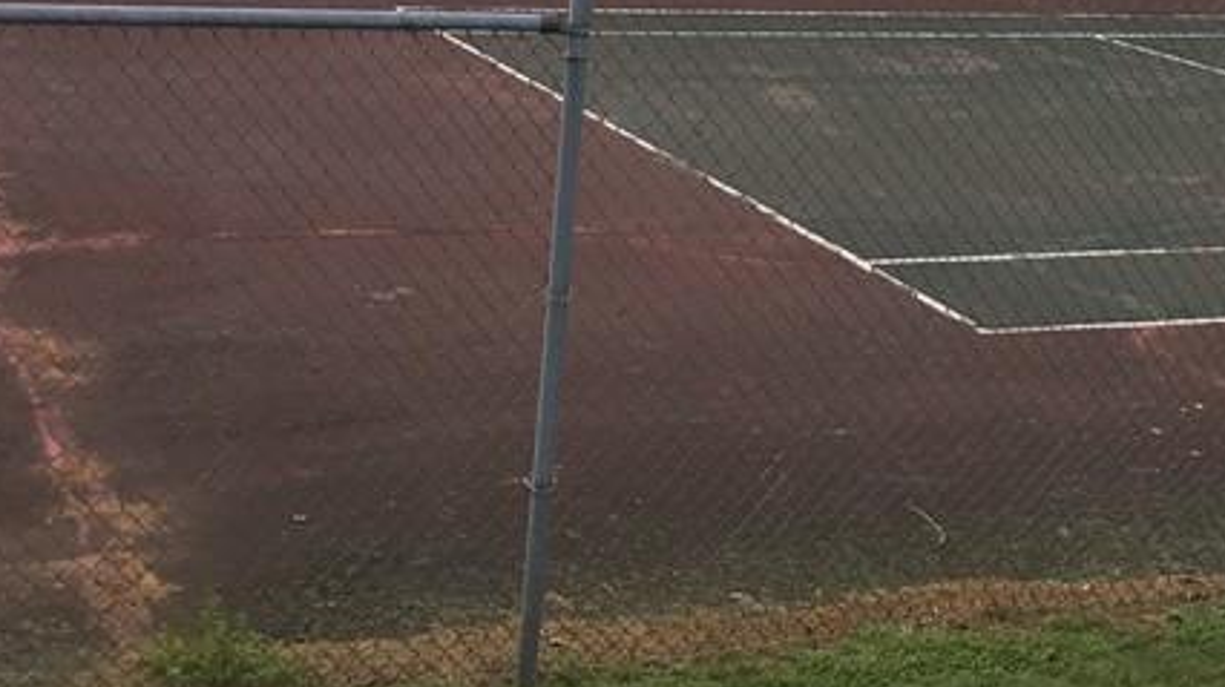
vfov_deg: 15.4
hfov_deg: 27.0
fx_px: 2467
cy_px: -83
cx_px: 1087
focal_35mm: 76
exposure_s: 1/452
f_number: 2.2
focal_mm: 4.15
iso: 25
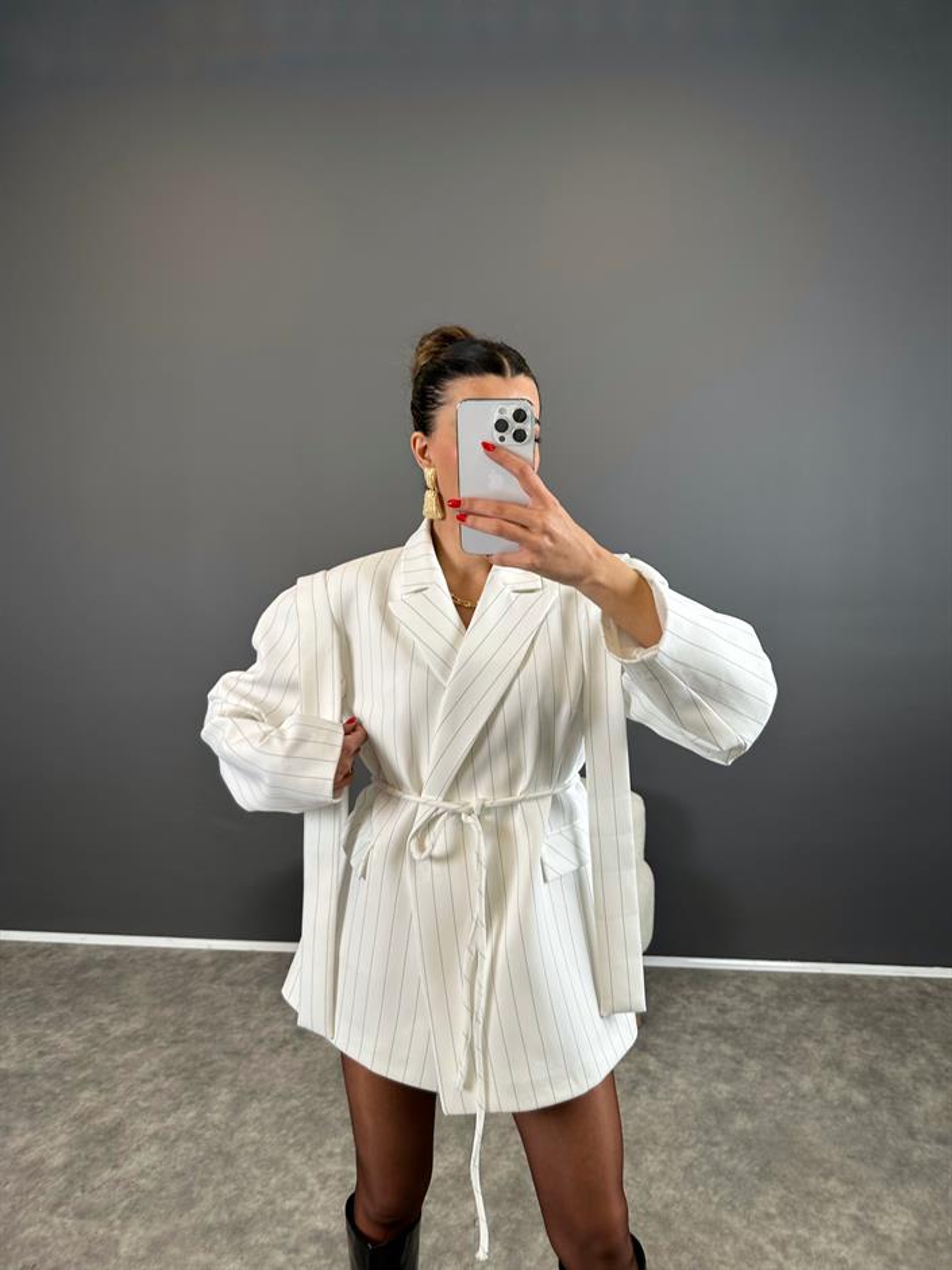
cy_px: 635
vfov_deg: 71.6
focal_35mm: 24
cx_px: 476
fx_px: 880
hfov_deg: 56.8
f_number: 1.78
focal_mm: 6.86
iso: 64
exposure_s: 1/100
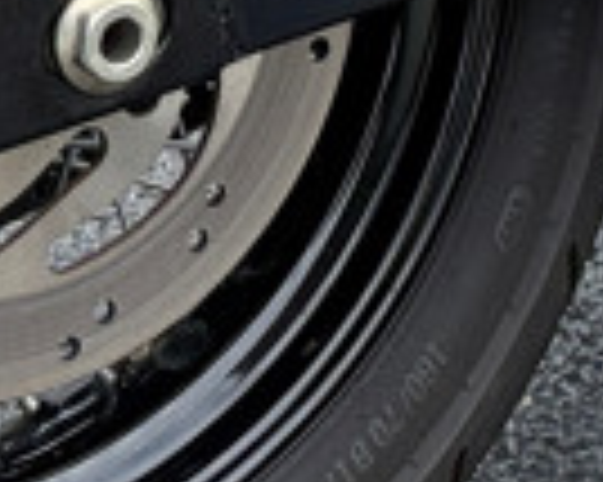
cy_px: -937
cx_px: 799
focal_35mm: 187
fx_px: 3335
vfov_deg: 7.4
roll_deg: -2.1
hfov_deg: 10.1
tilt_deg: -13.0
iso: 100
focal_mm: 6.76
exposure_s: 1/1855
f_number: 1.78
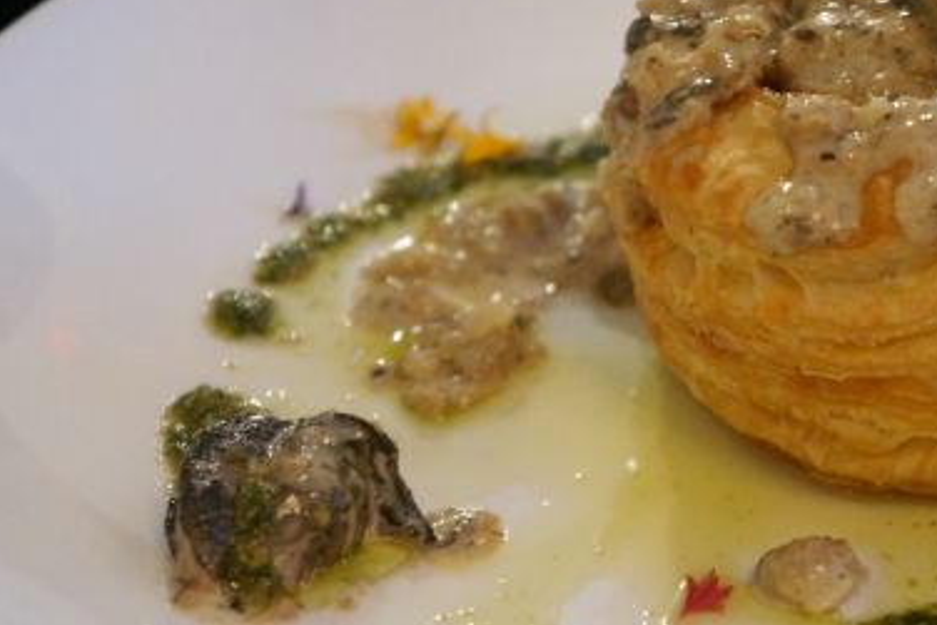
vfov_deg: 15.0
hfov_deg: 22.1
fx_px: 2369
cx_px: 743
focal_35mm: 91
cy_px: 306
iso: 3200
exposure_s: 1/15
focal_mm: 38
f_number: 4.5
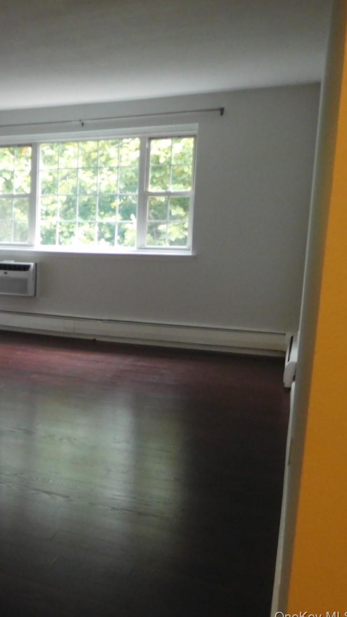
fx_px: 605
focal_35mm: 37
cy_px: 312
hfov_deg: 28.2
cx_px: -61
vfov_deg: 54.0
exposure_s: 1/30
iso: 320
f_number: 3.4
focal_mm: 4.5
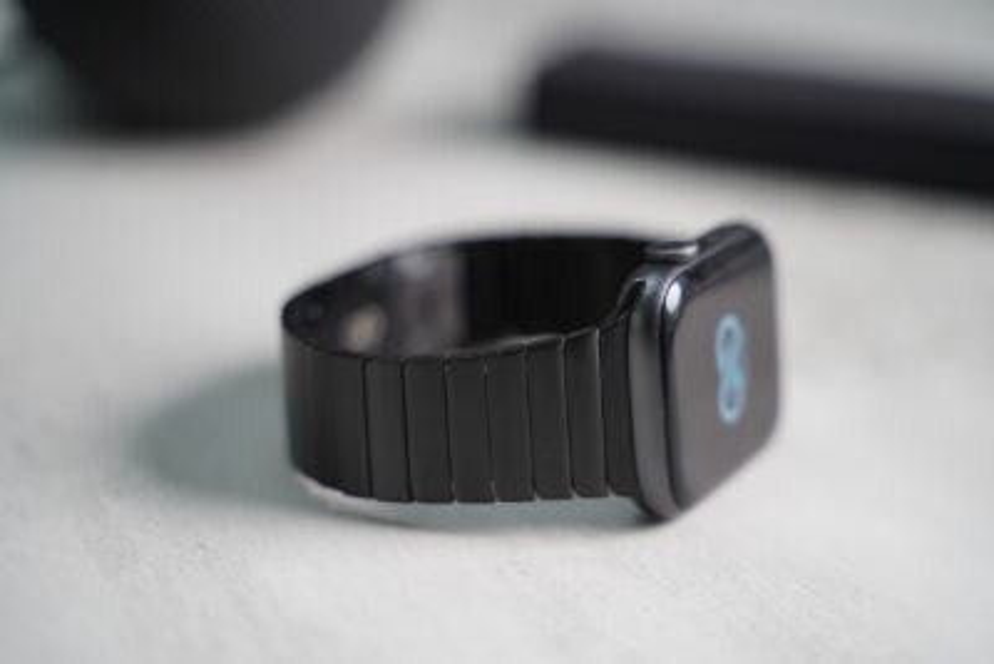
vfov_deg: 18.2
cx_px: 497
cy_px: 332
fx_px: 2071
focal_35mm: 75
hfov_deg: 27.0
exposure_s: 1/80
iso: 800
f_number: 3.2
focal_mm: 75
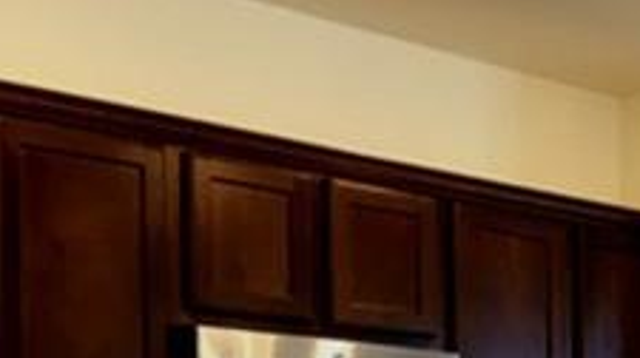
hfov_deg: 21.9
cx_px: 771
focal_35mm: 90
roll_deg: +0.0
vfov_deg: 12.3
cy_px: 634
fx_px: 1526
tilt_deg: -4.1
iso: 64
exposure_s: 1/30
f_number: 2.2
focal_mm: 4.15
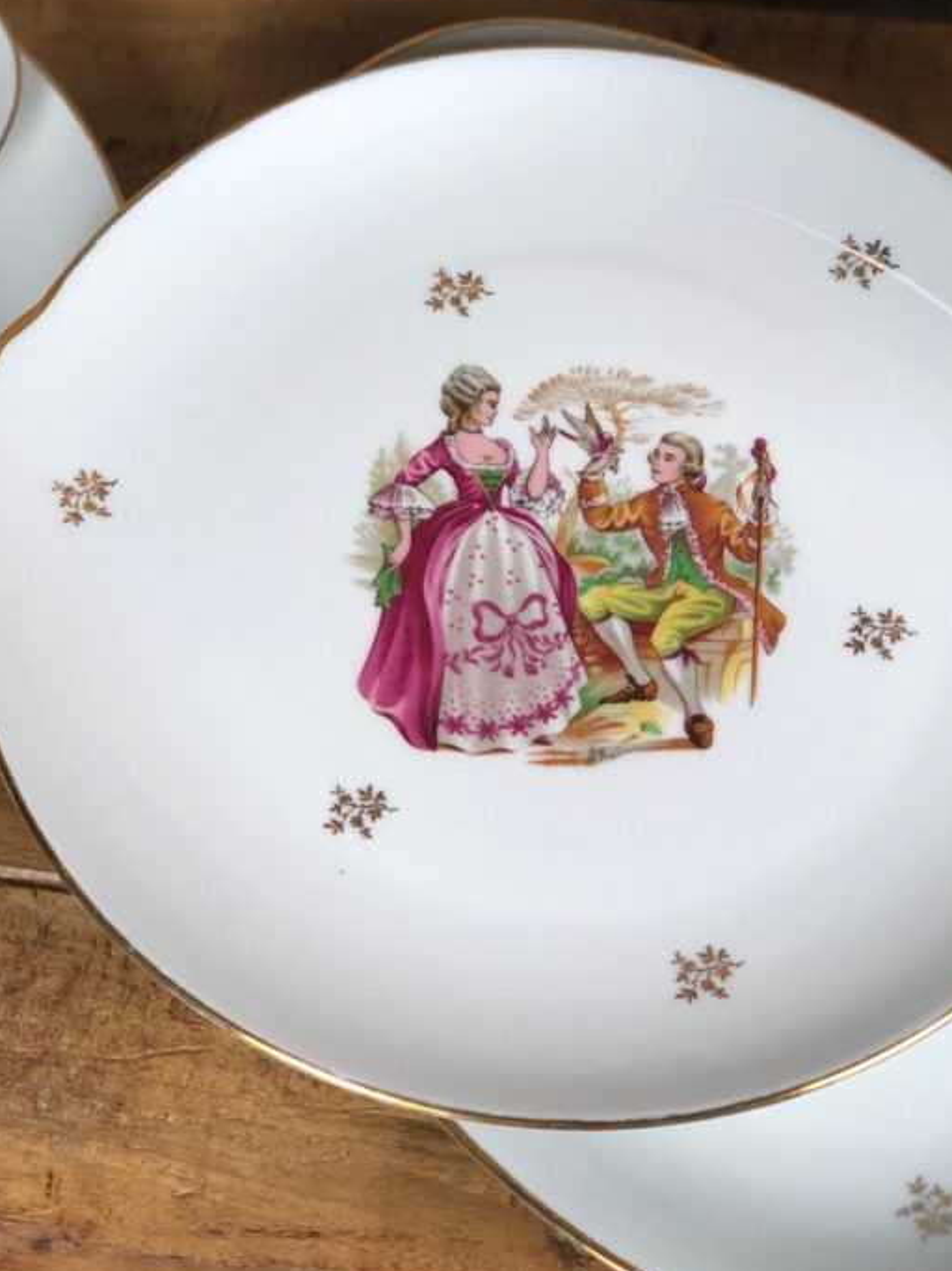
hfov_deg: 18.9
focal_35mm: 78
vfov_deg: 25.0
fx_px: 2861
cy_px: 582
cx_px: 498
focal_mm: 6
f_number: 2.4
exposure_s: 1/50
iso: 40
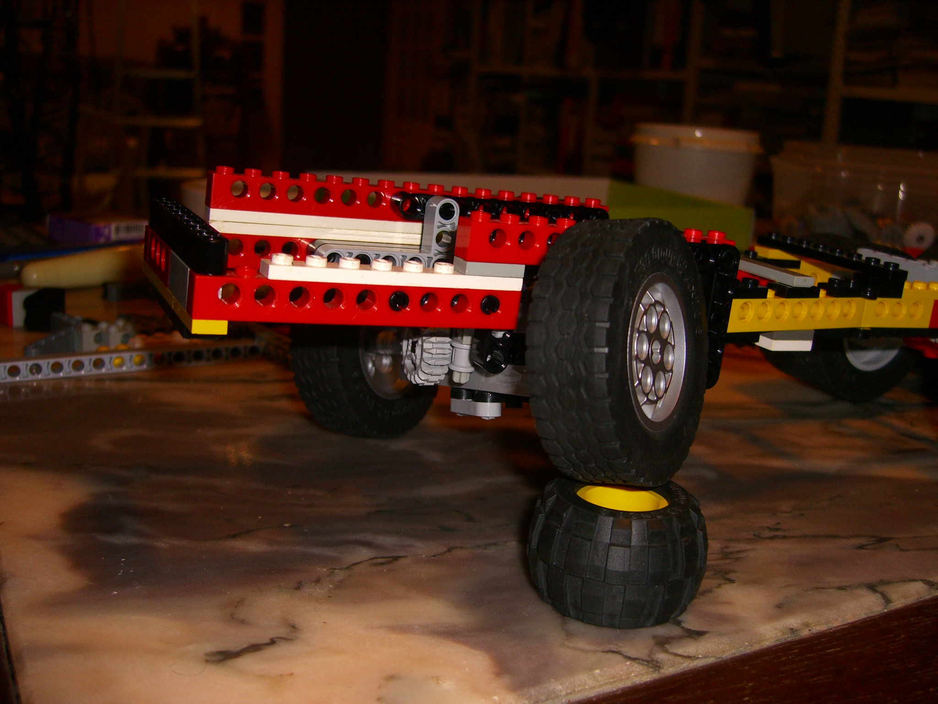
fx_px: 1030
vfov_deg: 37.7
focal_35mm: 38
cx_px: 469
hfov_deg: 49.0
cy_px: 352
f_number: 2.8
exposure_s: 1/60
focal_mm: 7.9
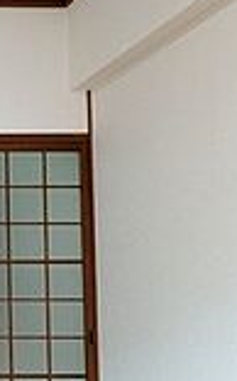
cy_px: 286
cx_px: -242
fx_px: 633
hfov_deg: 16.2
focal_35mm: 61
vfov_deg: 32.9
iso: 152
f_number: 2.2
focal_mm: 1.83
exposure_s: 1/60
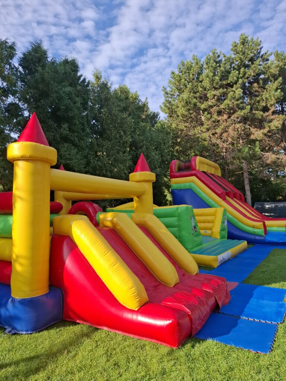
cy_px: 190
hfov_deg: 58.9
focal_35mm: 23
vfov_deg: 73.9
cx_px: 143
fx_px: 253
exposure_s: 1/1437
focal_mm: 5.54
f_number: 1.8
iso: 50
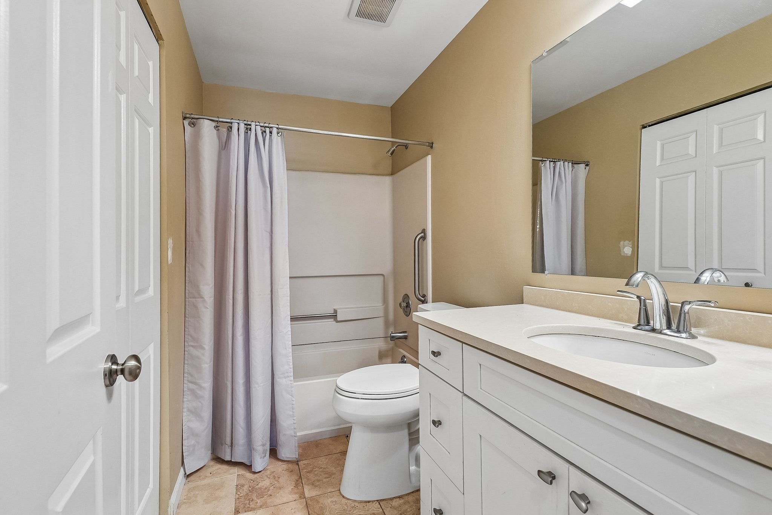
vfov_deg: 73.8
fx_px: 343
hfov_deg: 96.7
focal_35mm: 16
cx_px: 386
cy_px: 258
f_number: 7.1
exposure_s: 1/15
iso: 640
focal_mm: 16
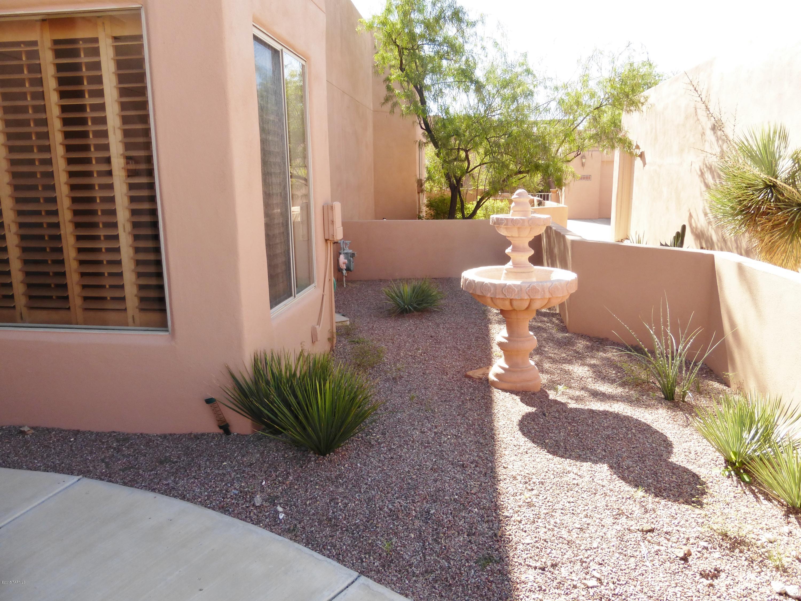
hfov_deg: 69.4
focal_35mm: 25
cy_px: 300
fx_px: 578
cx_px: 400
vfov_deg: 54.9
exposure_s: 1/200
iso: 100
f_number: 4
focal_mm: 4.3
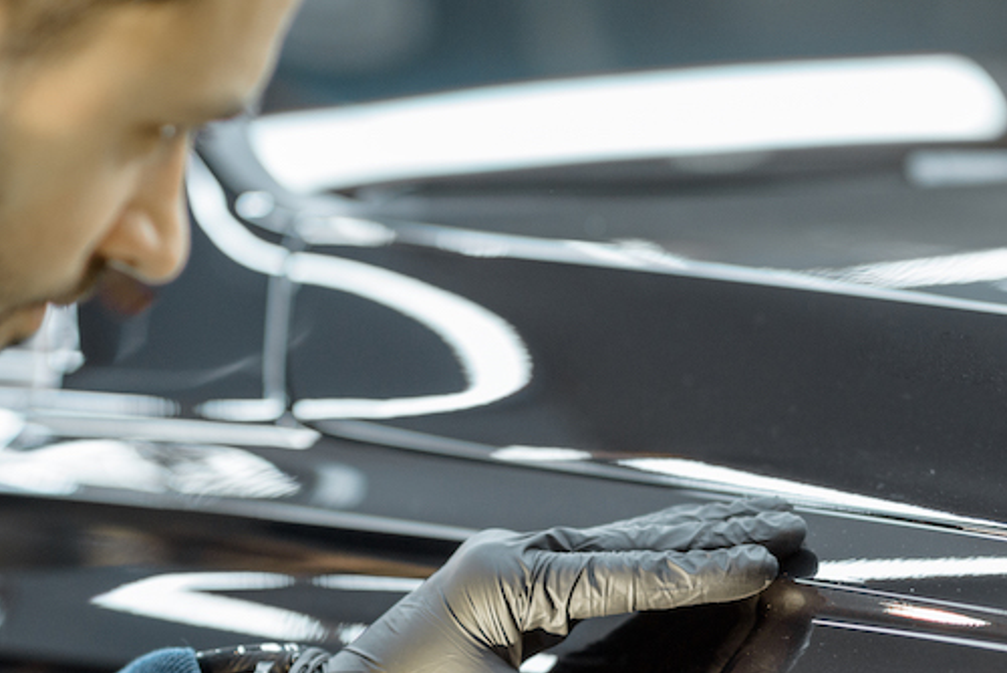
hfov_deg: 10.1
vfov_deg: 6.7
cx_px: 661
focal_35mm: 204
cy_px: 755
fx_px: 5709
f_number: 2
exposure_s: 1/200
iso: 500
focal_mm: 85
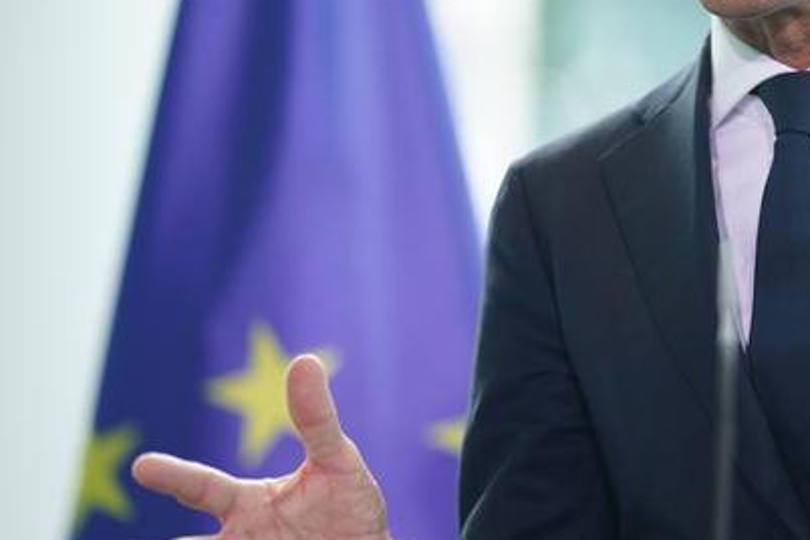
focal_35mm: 309
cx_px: 717
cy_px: 136
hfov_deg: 6.7
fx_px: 6952
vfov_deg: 4.4
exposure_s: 1/800
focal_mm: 135
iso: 500
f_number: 1.8
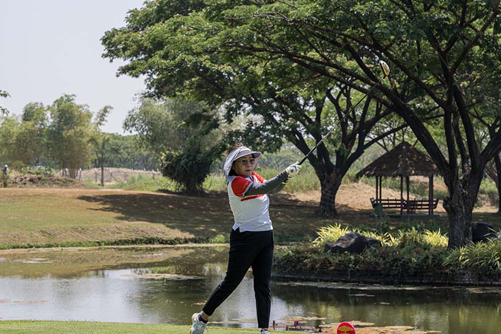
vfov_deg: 12.4
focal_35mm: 110
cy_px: 192
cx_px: 268
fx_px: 1530
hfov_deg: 18.6
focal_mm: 92
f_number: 6.3
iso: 1800
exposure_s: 1/3200
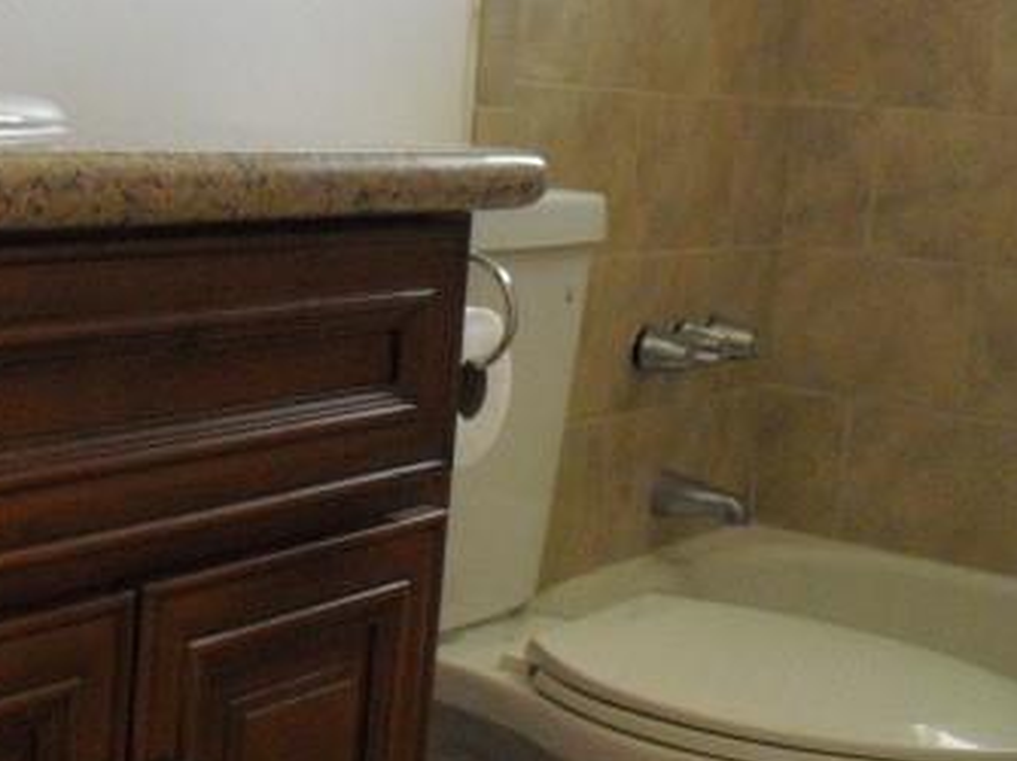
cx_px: 174
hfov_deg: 27.5
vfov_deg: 21.2
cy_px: 237
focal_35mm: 69
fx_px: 2026
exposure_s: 1/100
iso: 800
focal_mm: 6.3
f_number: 3.1
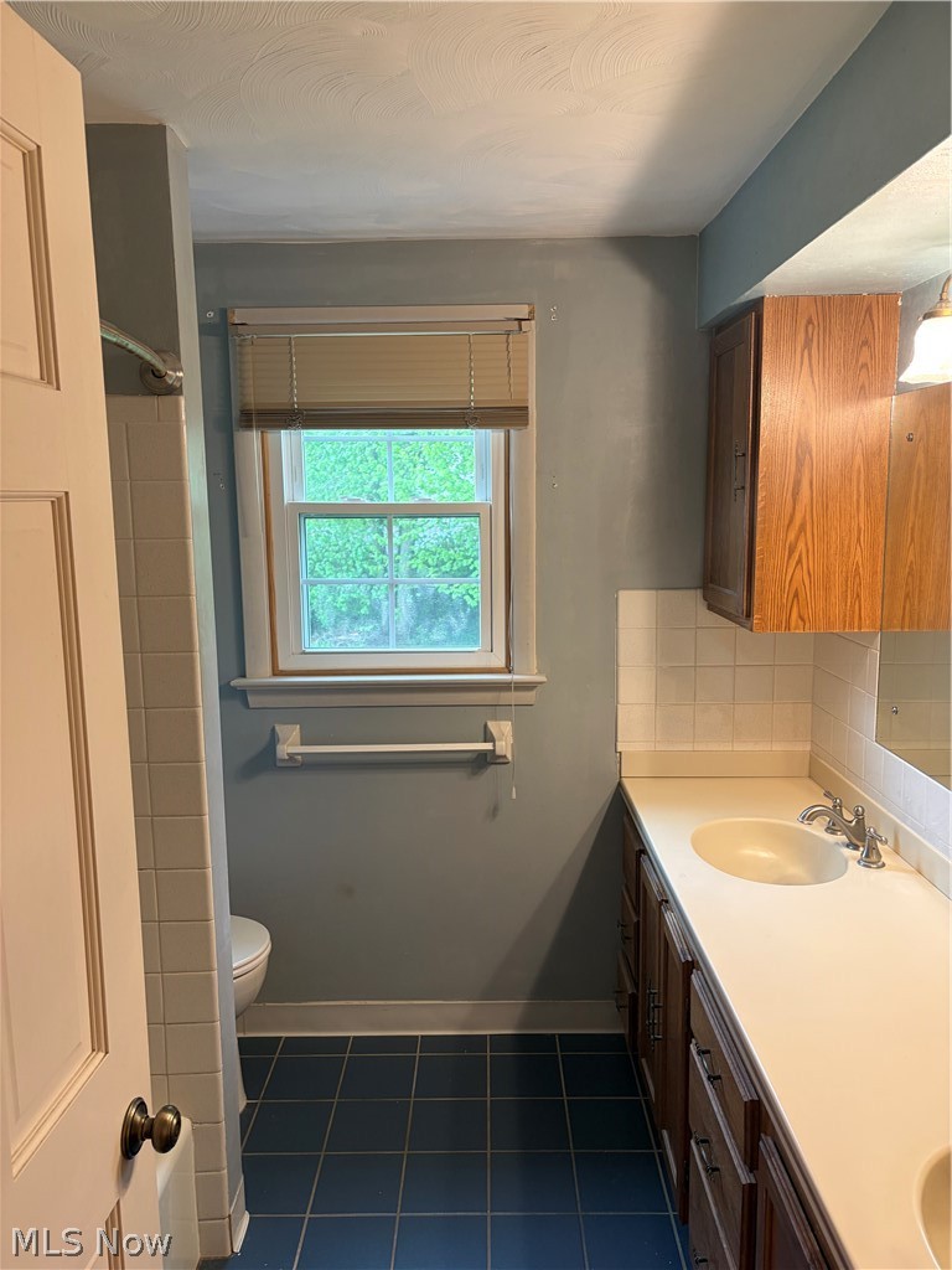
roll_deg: +0.7
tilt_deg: -9.3
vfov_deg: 67.3
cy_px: 635
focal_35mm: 26
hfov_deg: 53.1
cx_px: 476
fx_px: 953
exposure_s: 1/60
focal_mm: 5.96
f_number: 1.6
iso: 125
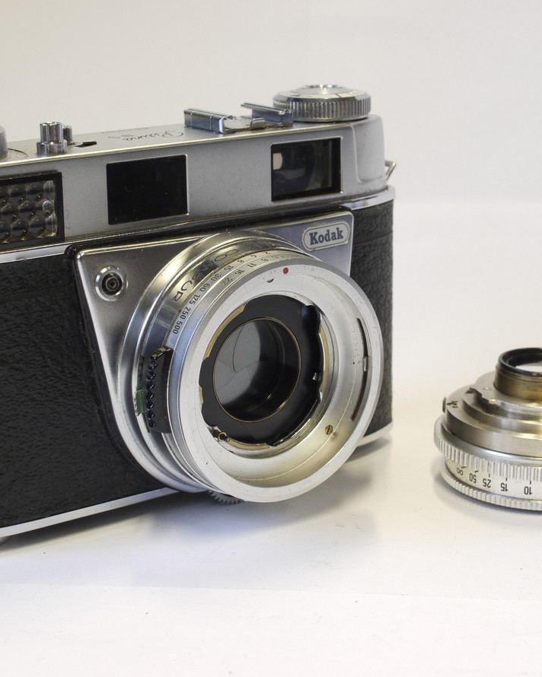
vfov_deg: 24.1
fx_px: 1584
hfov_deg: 19.4
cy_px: 338
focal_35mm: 79
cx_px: 267
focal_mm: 30
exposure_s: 1/15
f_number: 9
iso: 400
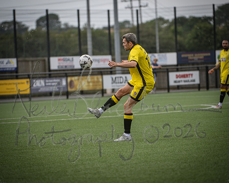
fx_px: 1527
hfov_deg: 8.6
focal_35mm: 225
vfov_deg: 6.9
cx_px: 114
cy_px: 92
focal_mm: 200
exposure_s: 1/1600
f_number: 4
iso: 400
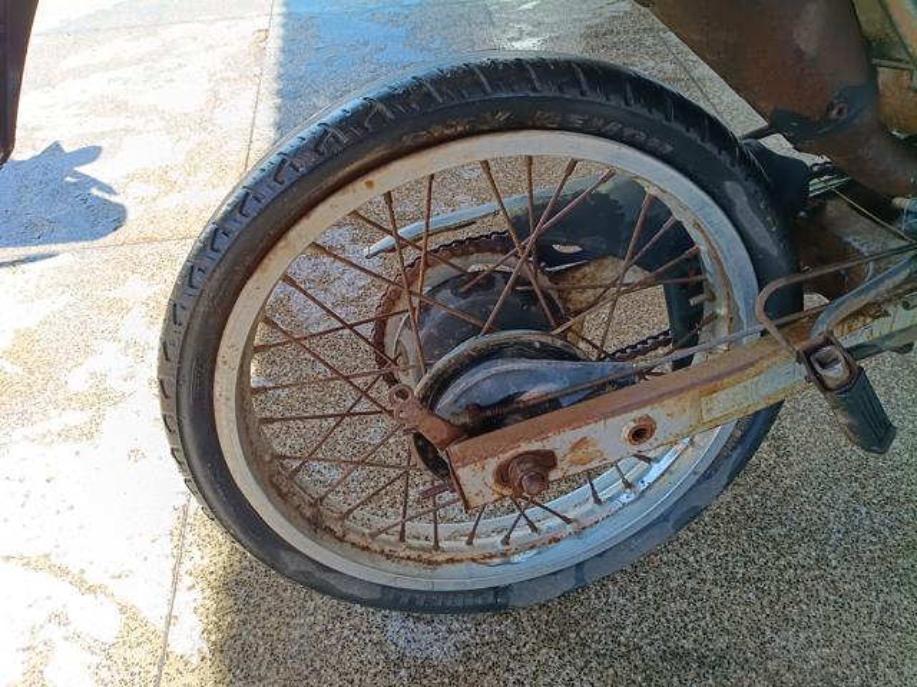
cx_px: 458
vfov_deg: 53.1
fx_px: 689
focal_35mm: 26
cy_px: 344
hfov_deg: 67.3
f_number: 1.8
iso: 143
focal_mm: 4.81
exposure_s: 1/186
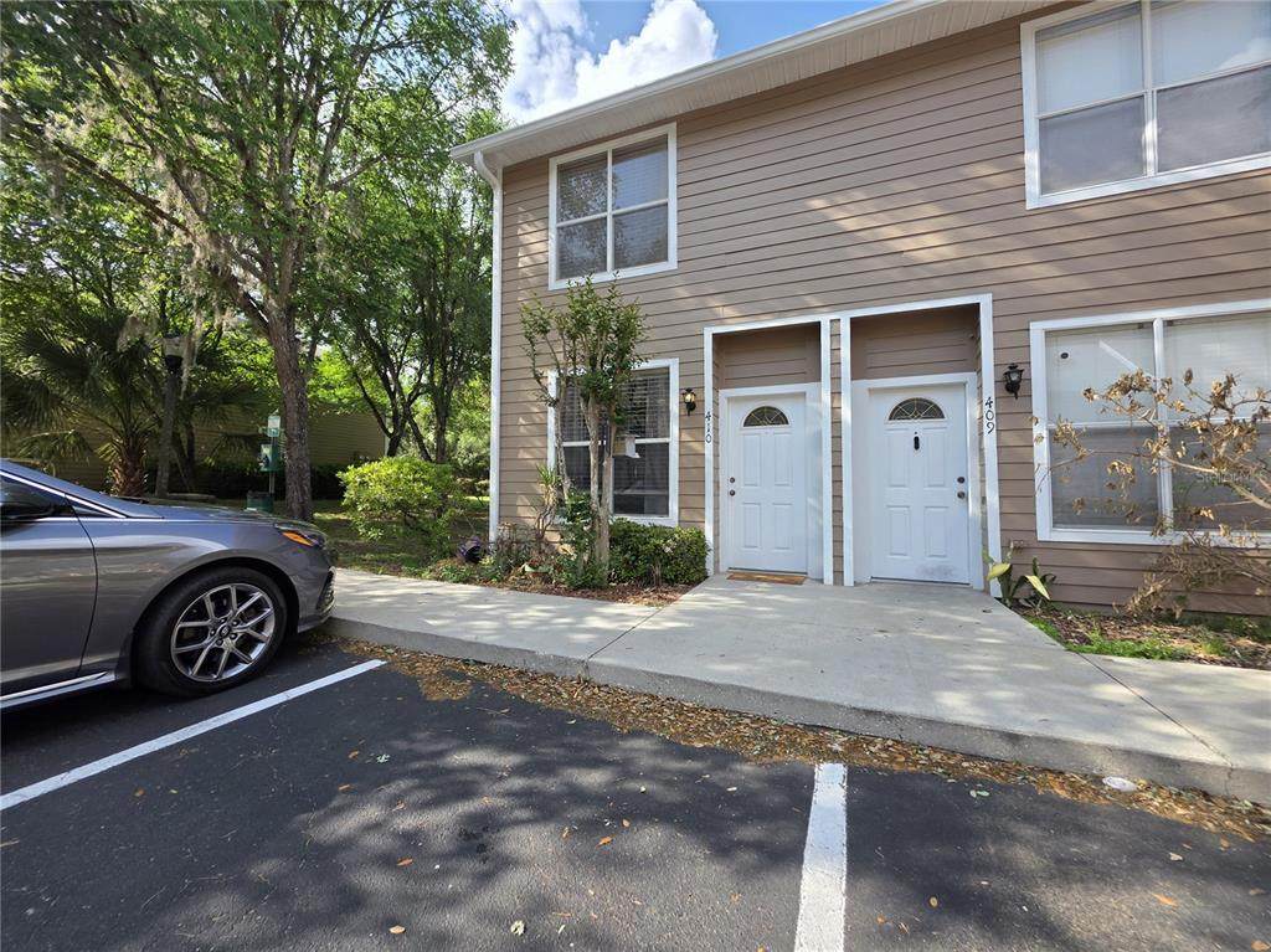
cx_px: 636
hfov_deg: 106.2
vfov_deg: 89.9
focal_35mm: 13
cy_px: 476
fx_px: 477
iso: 40
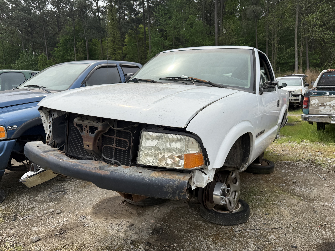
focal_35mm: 25
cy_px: 120
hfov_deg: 69.4
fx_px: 242
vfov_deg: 54.9
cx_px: 164
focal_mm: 6.76
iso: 80
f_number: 1.78
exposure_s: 1/3584
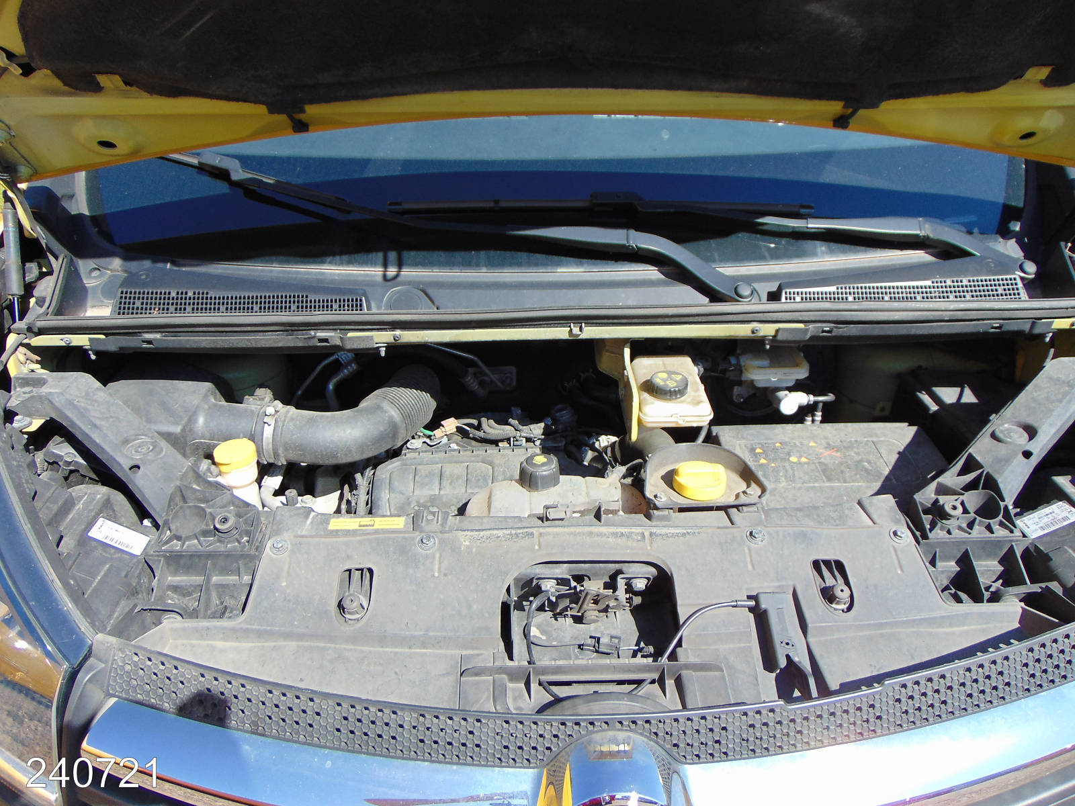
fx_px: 776
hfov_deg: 69.4
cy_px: 403
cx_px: 538
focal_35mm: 25
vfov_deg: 54.9
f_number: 3
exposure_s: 1/320
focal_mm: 4.5
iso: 80
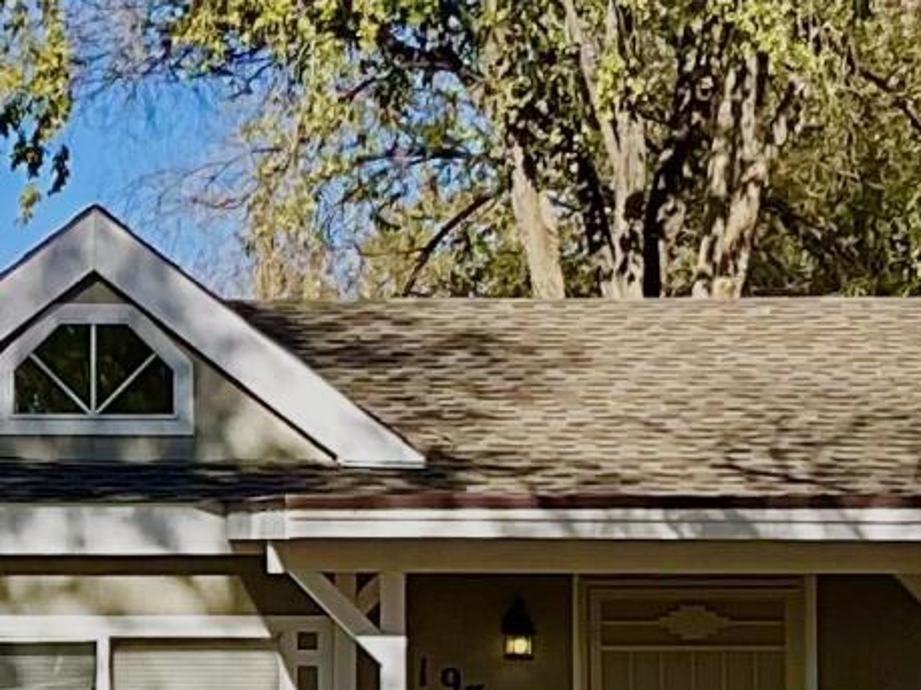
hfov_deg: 10.3
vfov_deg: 7.8
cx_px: -153
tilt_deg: +2.7
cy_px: 533
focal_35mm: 190
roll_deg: +0.3
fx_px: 5053
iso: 16
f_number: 1.8
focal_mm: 3
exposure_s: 1/1490
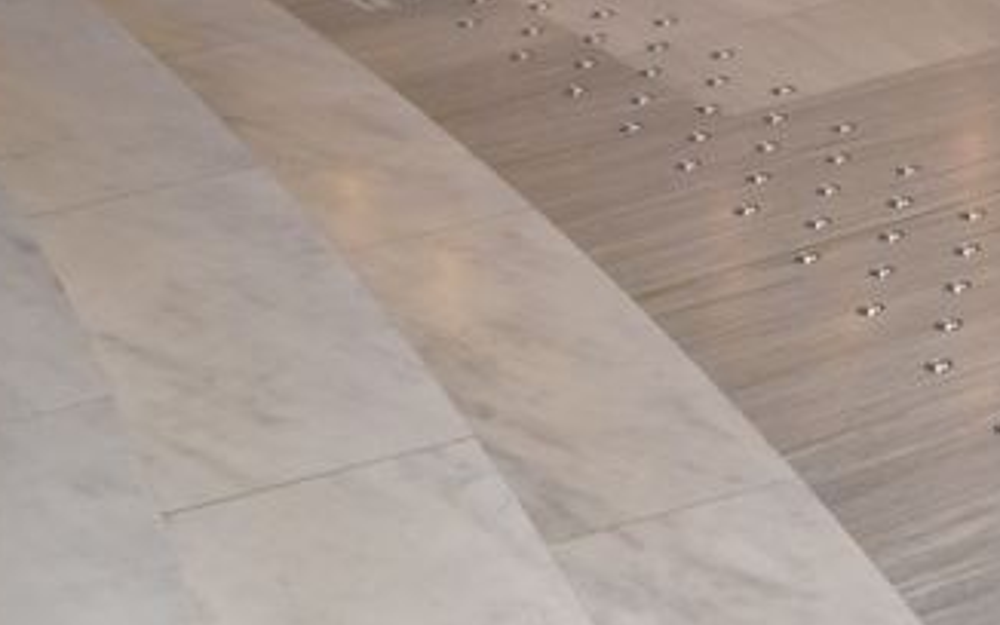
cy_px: -384
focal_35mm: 120
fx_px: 3272
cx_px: 2067
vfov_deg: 10.5
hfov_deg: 14.2
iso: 2000
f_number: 4
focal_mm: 24
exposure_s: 1/160
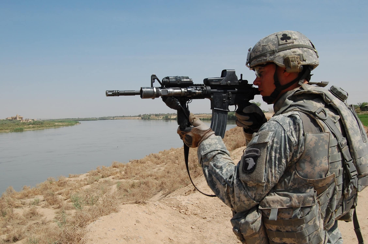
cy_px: 122
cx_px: 184
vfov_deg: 38.2
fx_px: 352
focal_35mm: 34
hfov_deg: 55.2
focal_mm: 23
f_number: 10
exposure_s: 1/400
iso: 200
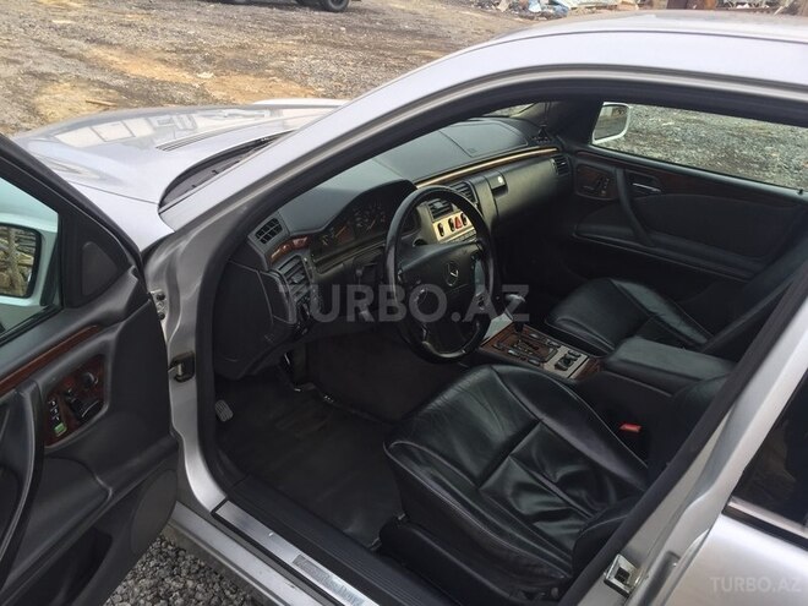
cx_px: 404
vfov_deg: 48.2
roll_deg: -4.9
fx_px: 677
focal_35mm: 29
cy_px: 303
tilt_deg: -27.3
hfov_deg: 61.7
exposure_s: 1/50
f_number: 2.2
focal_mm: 4.15
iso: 32
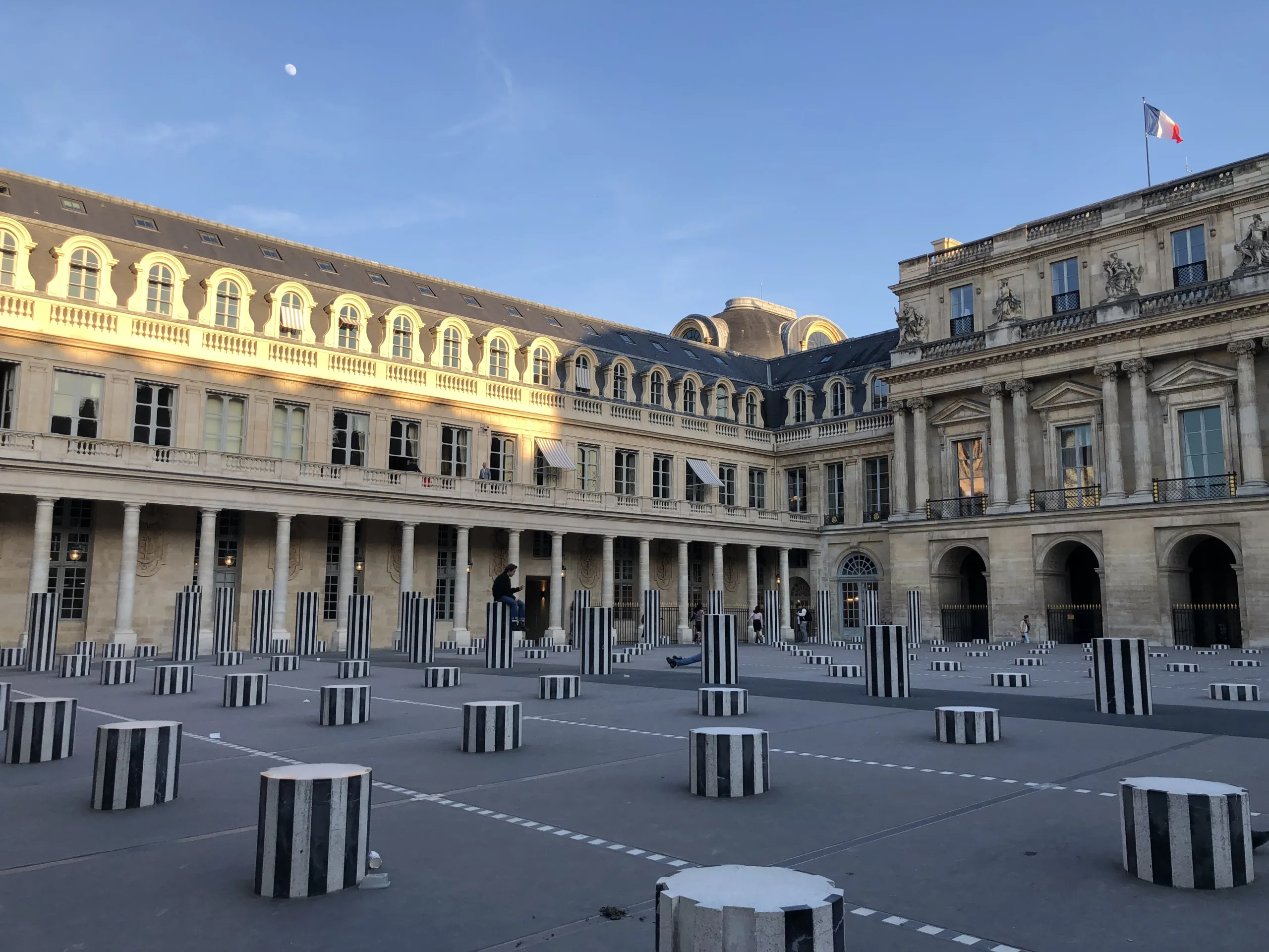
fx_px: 1026
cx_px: 634
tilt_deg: +8.1
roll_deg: -0.1
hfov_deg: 63.4
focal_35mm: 28
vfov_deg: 49.7
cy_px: 476
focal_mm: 4
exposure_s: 1/448
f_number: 1.8
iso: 20
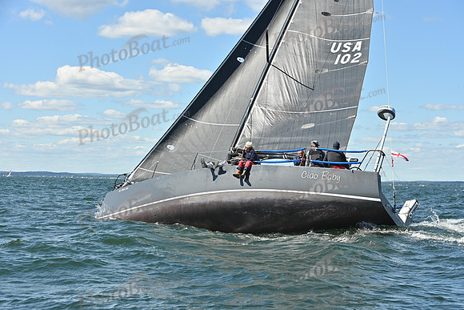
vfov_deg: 17.5
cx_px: 232
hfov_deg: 26.0
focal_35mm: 78
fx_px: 1006
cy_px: 155
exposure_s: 1/1250
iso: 320
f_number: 8
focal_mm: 78
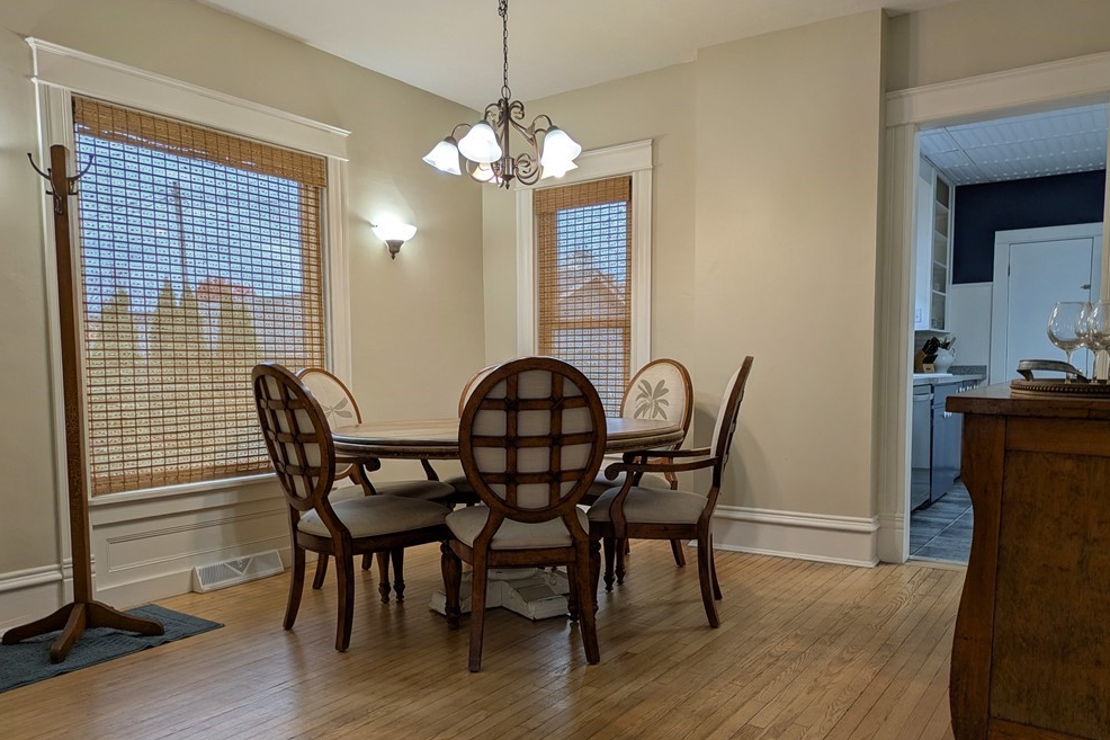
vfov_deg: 47.7
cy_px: 428
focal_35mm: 27
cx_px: 547
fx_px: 832
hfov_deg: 67.4
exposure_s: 1/120
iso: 68
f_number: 1.89
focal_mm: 5.43
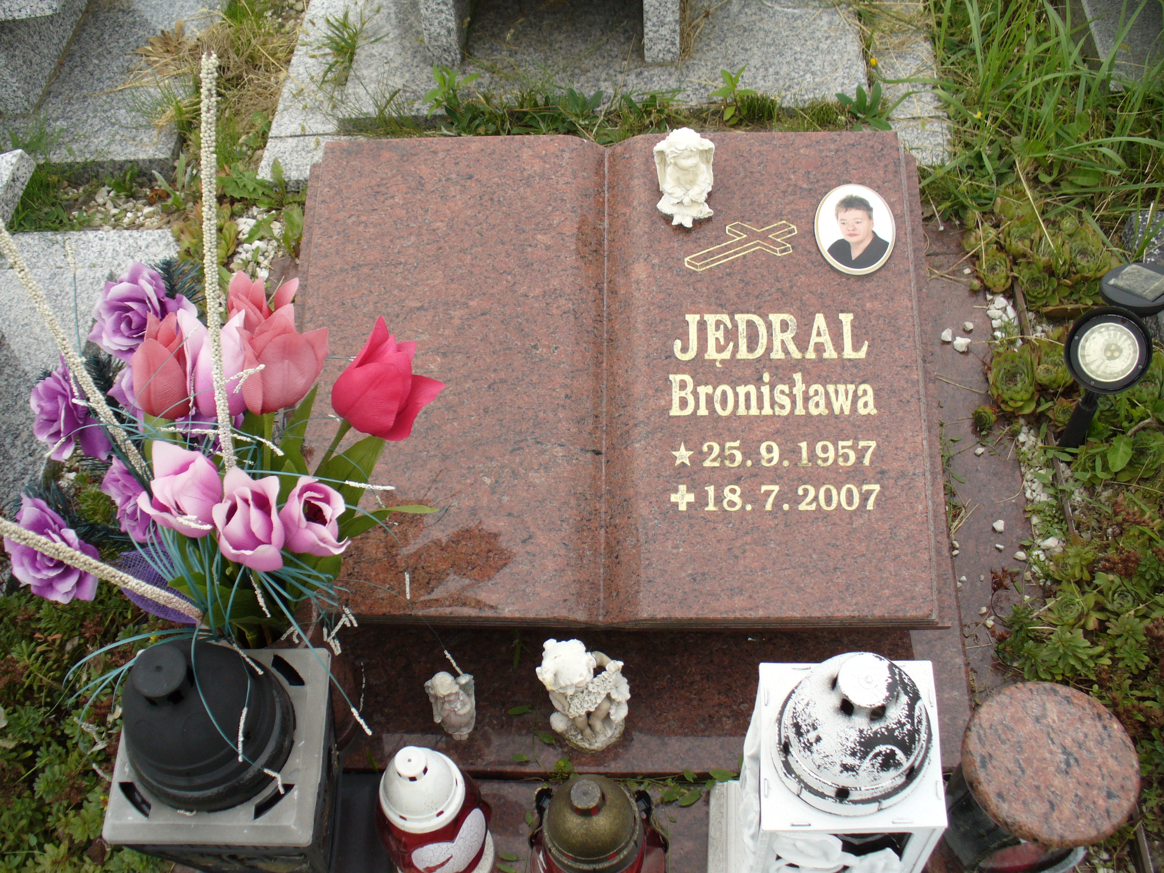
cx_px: 582
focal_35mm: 37
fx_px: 1244
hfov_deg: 50.1
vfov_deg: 38.7
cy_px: 436
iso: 80
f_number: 2.8
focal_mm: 6.1
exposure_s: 1/500
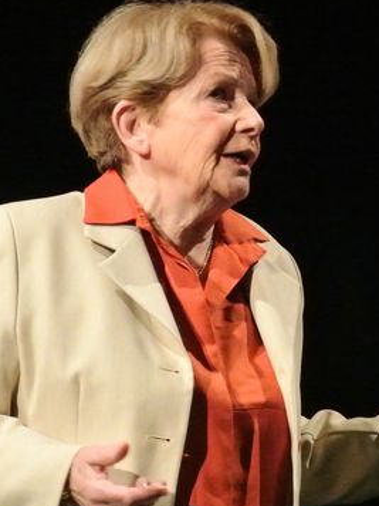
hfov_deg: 2.8
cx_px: 329
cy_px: 316
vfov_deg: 3.8
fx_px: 7649
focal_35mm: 524
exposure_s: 1/80
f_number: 5.3
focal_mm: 89.9
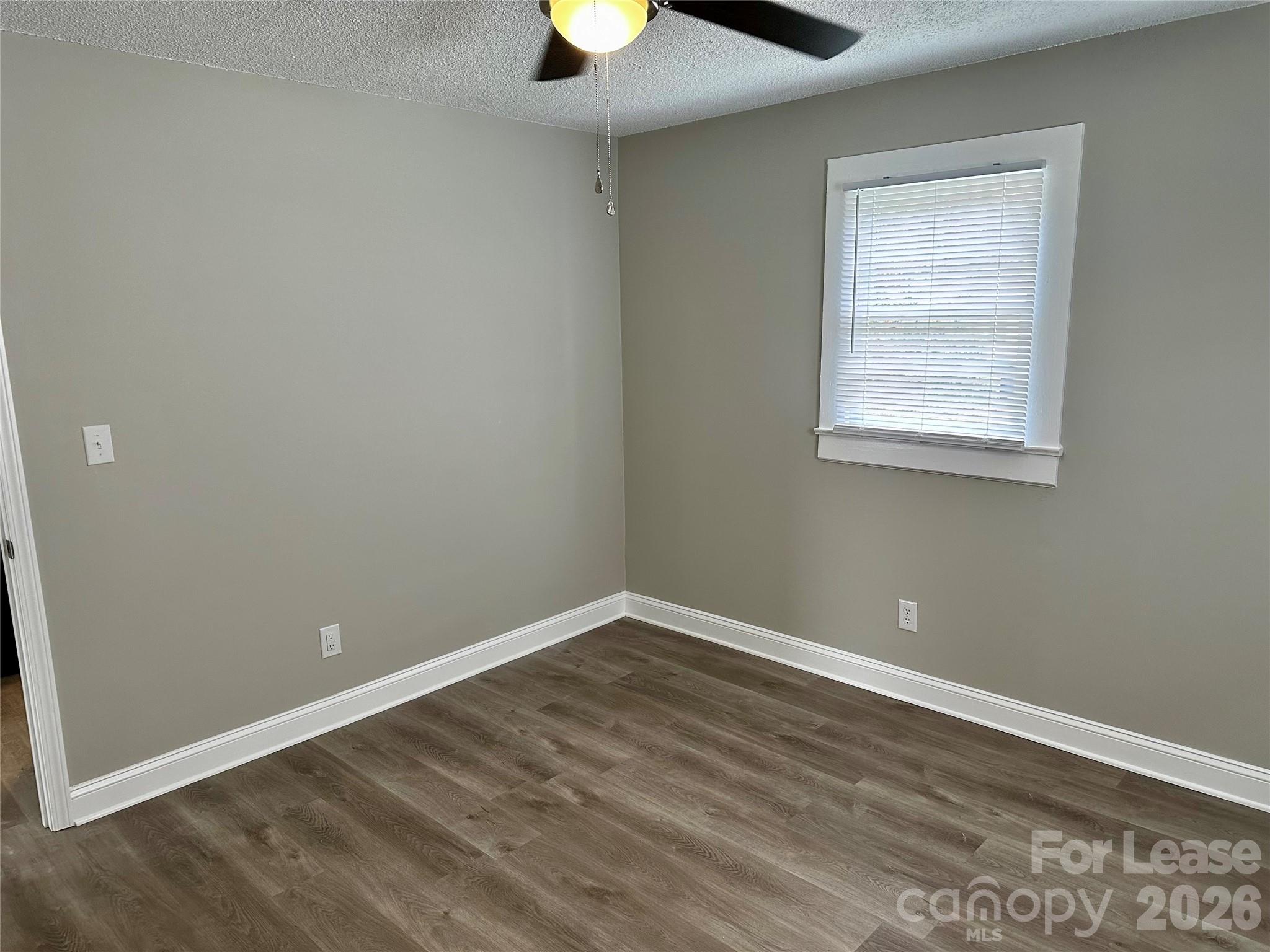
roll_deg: +0.7
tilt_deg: -10.2
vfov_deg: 56.8
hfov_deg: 71.6
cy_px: 476
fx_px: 881
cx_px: 635
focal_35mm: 24
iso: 200
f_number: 1.78
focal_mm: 6.86
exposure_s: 1/120
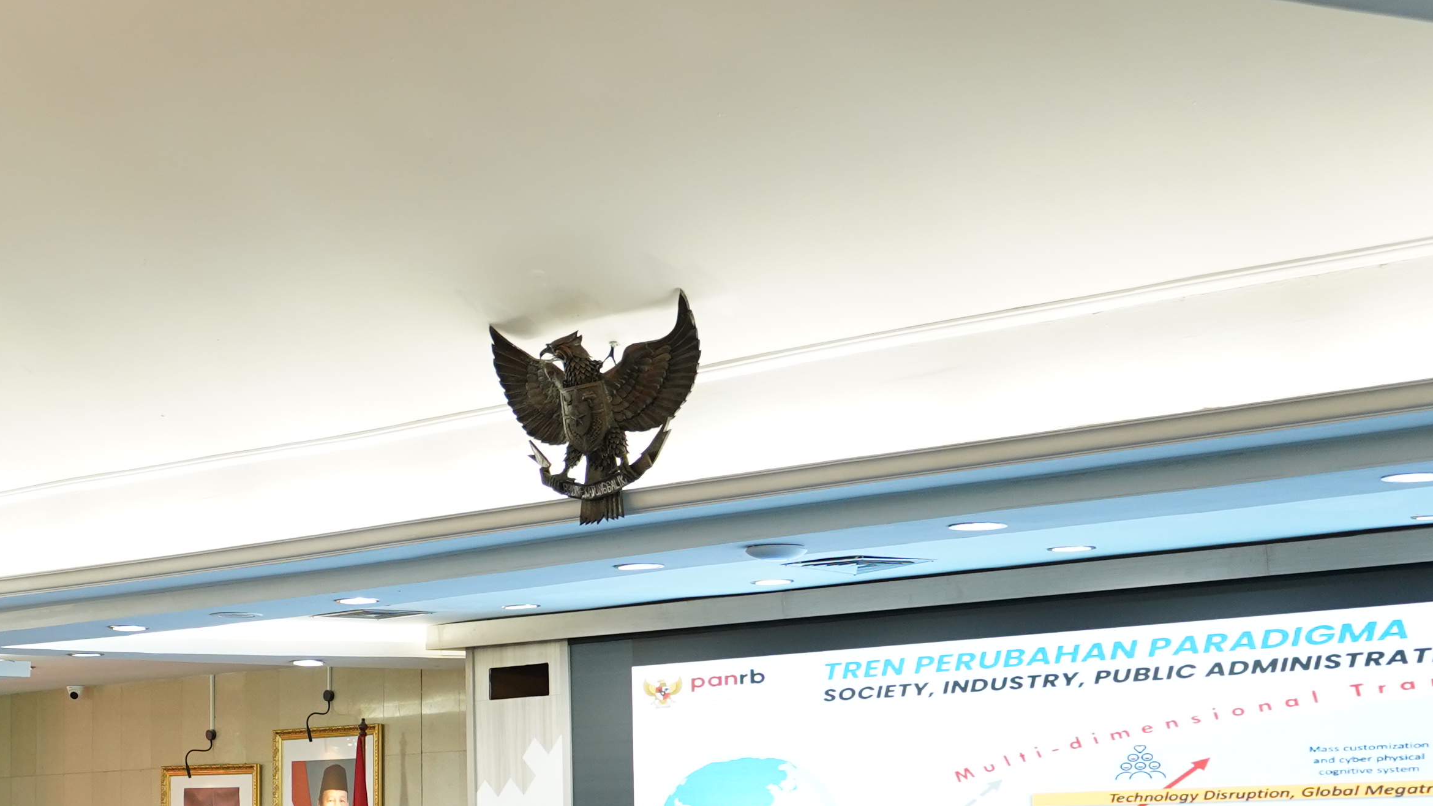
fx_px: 3572
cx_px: -400
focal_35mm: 94
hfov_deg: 20.8
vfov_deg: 12.7
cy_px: 813
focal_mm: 35
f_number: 2.8
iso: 800
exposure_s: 1/100
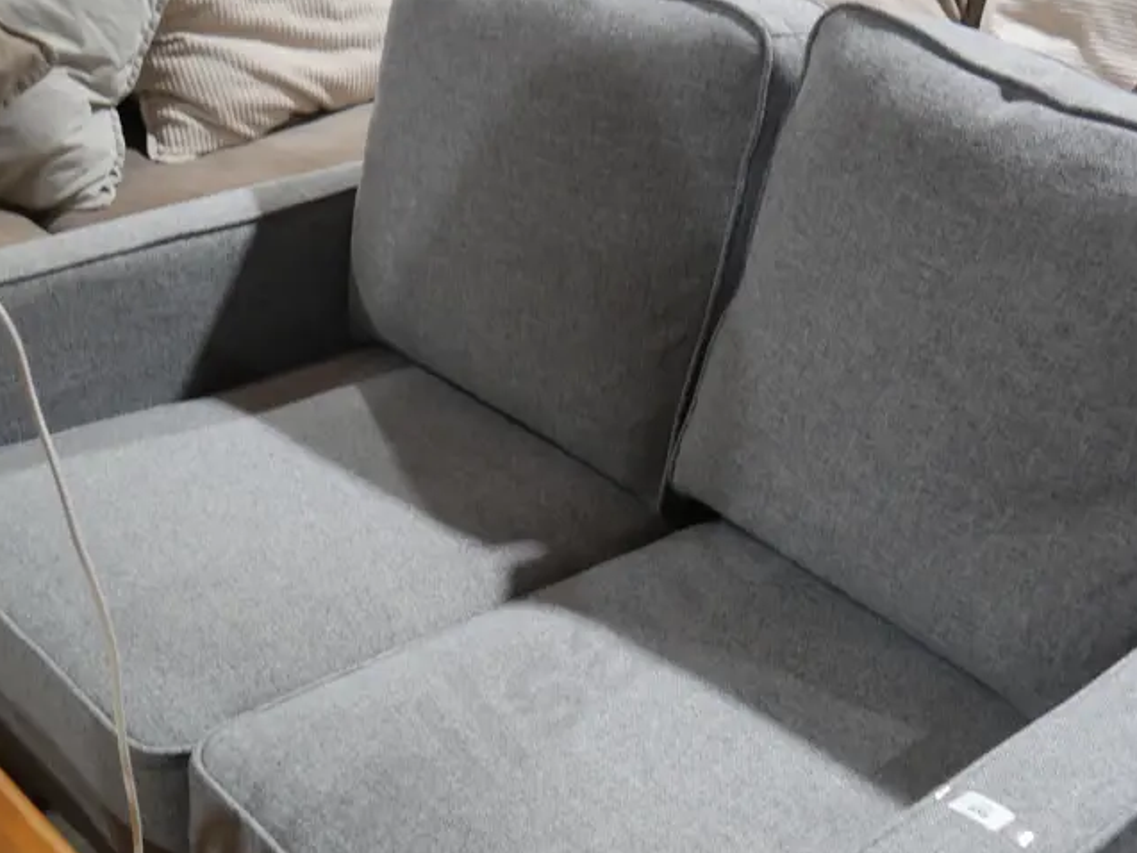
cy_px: 583
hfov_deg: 41.8
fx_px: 1478
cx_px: 696
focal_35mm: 45
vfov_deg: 31.9
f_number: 3.5
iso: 640
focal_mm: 14
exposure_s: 1/60
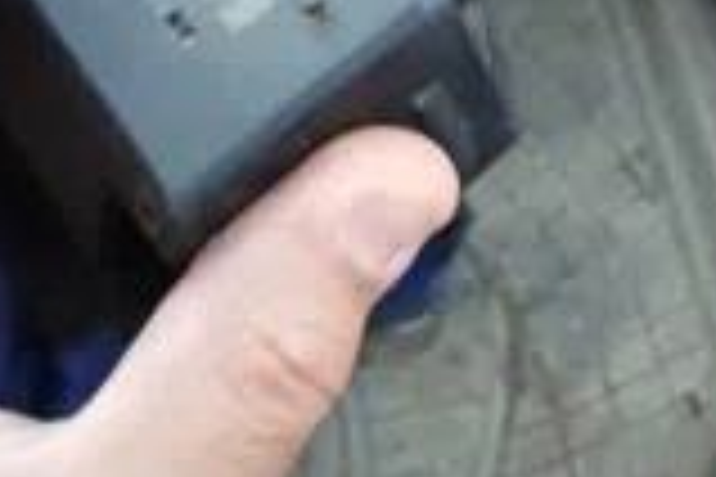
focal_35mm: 68
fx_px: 1352
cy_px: 135
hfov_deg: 29.5
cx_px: 450
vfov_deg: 19.9
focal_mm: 3.98
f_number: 1.8
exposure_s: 1/33.3
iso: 250
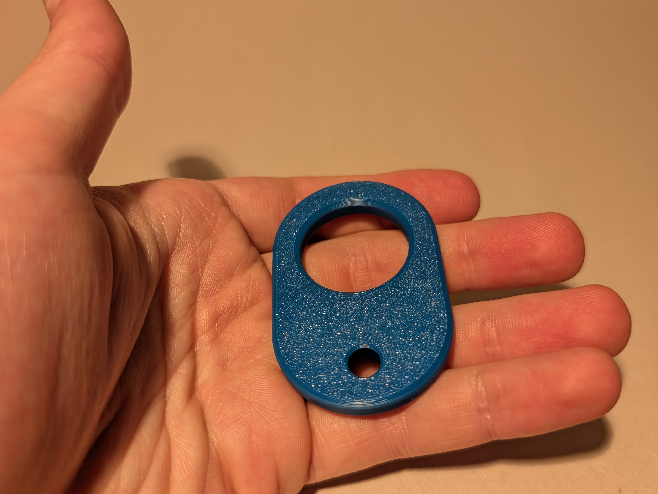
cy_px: 261
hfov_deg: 58.3
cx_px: 335
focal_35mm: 31
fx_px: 589
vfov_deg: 45.4
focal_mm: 6.9
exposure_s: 1/120
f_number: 1.68
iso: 83
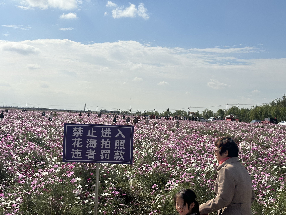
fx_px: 397
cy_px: 108
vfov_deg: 30.3
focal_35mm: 48
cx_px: 143
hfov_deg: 39.7
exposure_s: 1/13699
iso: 64
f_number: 1.78
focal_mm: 6.86
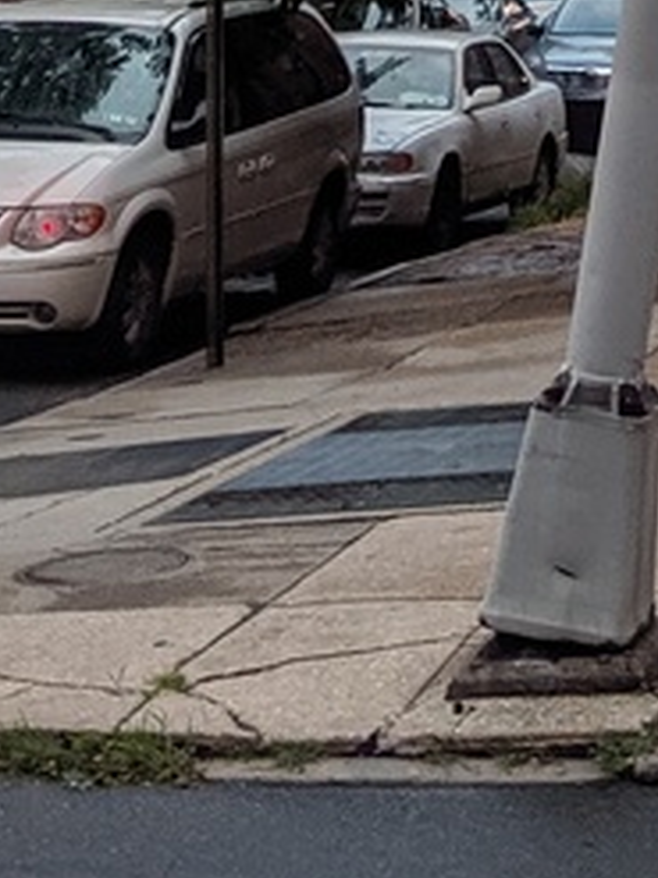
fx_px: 3323
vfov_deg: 12.3
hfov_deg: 11.0
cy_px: -1148
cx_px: 903
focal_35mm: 131
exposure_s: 1/181
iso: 65
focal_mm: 4.44
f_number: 1.8
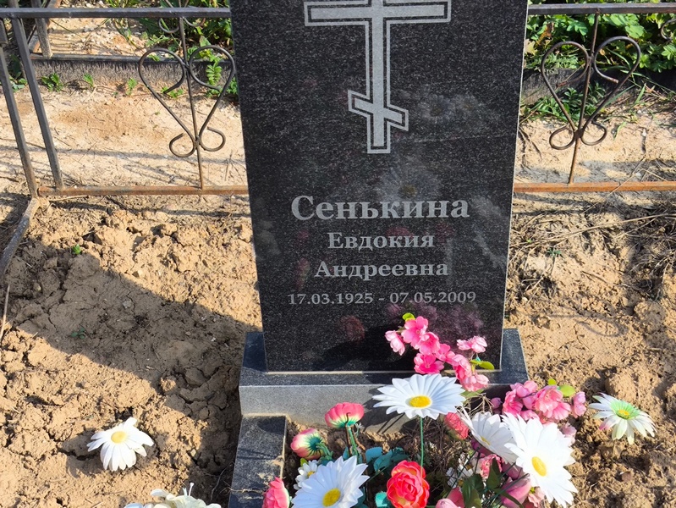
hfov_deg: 38.2
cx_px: 338
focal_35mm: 50
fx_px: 977
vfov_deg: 29.1
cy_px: 254
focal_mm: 4.71
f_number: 1.7
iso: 50
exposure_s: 1/1158
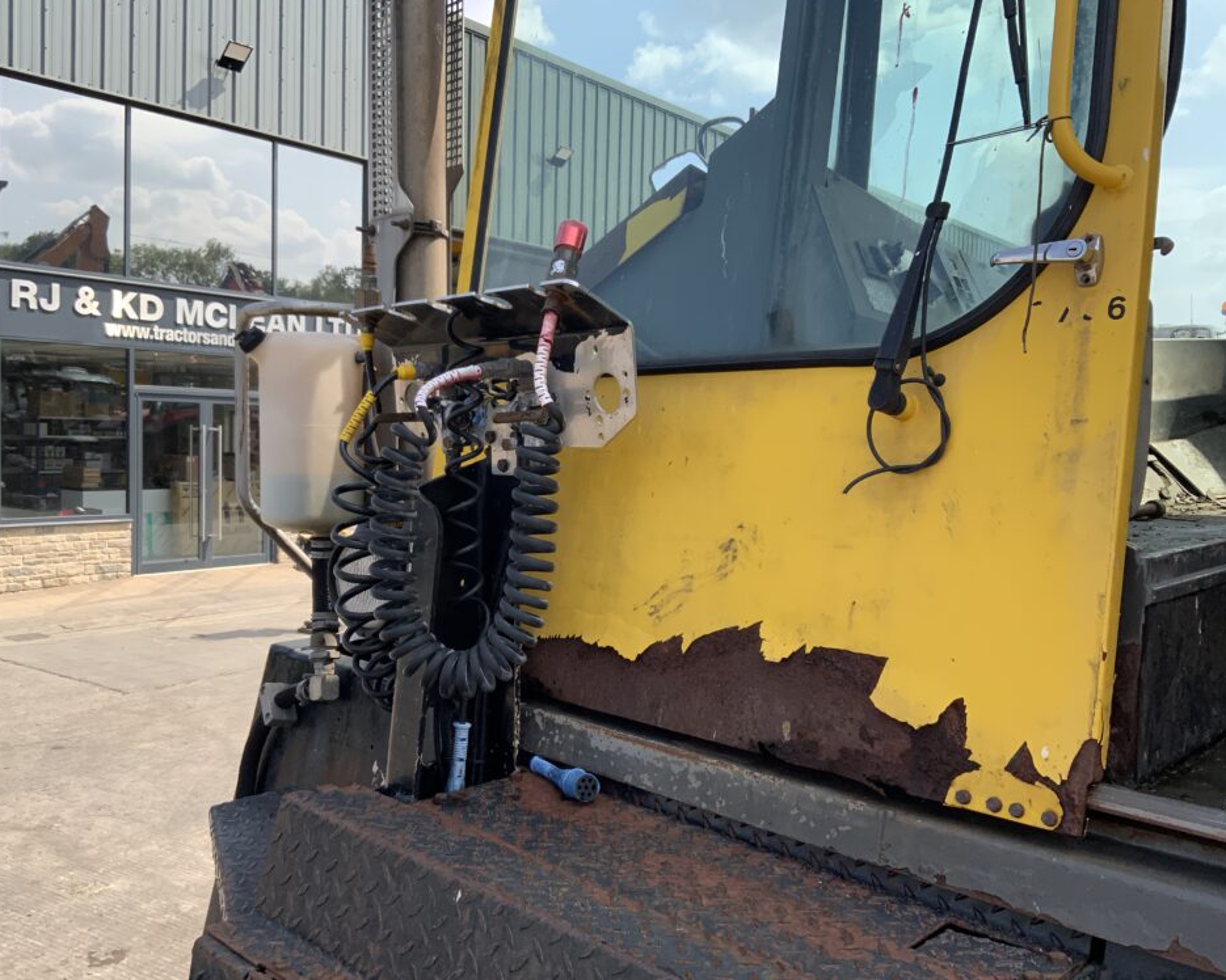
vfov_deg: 47.1
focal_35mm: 31
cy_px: 487
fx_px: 1125
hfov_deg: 57.1
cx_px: 570
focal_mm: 3
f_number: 1.8
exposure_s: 1/962
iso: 16
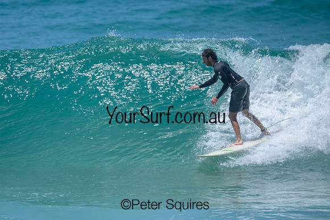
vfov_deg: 1.4
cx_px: 123
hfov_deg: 2.1
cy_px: 97
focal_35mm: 1004
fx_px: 9202
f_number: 6.3
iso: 450
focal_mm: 800
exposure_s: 1/2500
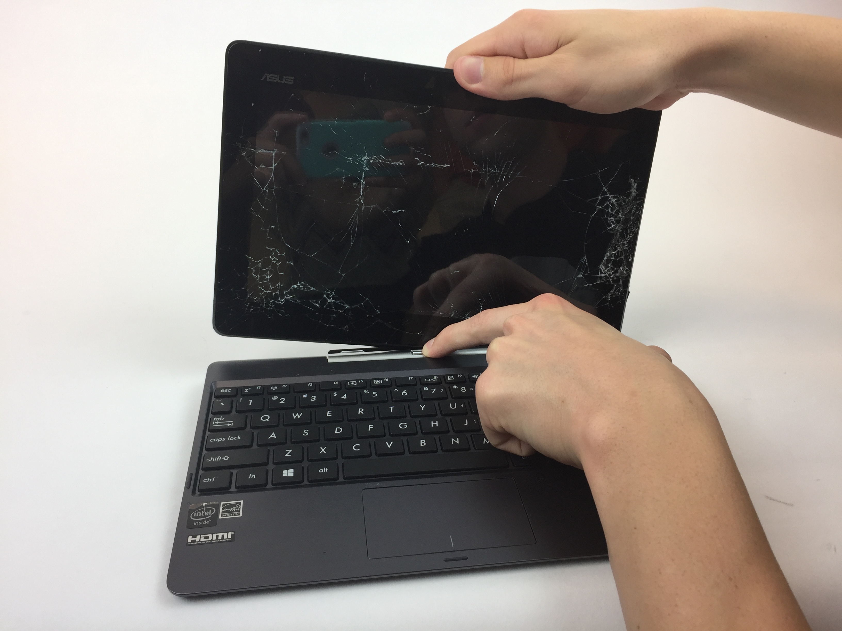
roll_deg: -1.6
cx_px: 421
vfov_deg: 48.2
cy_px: 316
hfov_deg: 61.7
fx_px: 705
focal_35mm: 29
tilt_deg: -28.0
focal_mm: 4.15
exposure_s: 1/60
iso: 32
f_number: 2.2
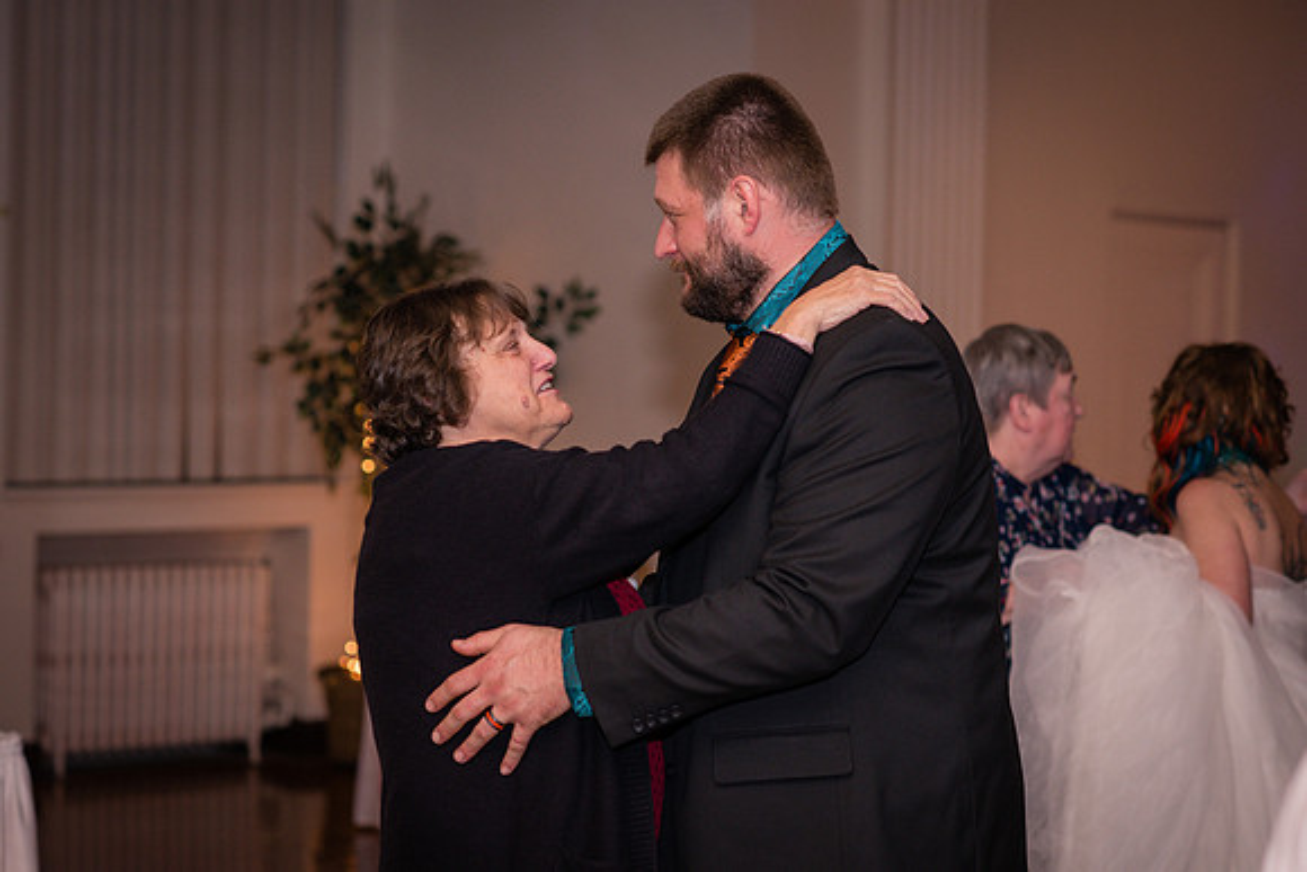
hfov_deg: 23.1
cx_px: 630
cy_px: 452
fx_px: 3199
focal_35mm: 88
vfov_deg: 15.5
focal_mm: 85
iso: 640
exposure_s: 1/125
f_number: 3.2
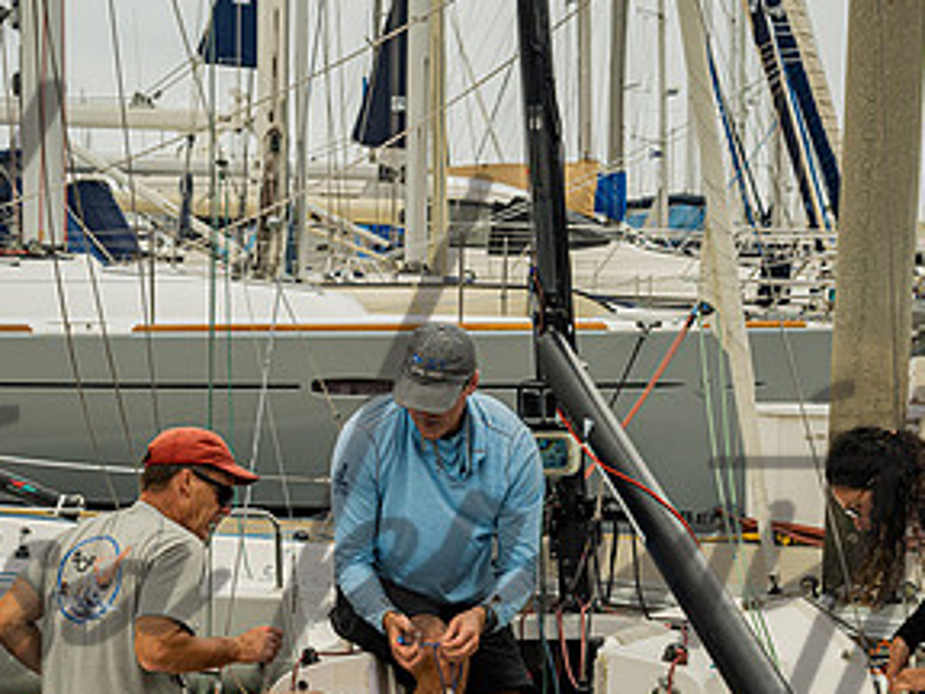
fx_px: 2485
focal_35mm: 93
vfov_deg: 15.8
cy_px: 538
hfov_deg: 21.1
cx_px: 524
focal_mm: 48
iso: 320
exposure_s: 1/320
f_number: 6.3
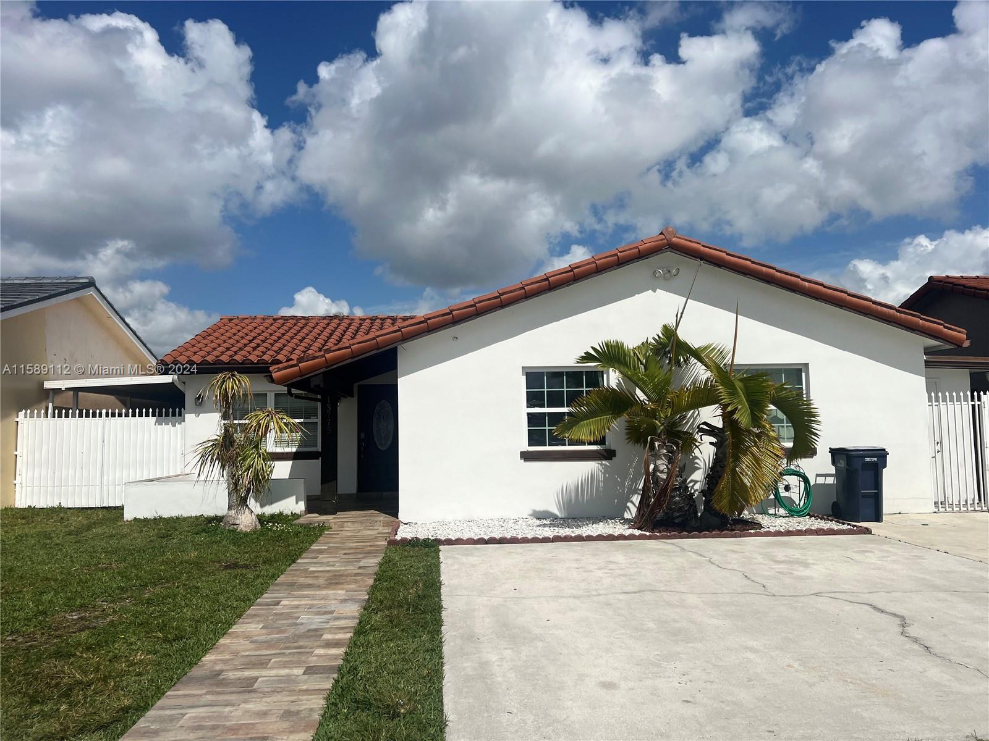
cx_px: 494
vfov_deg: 53.1
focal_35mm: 26
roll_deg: +0.8
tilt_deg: +3.8
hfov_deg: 67.3
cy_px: 370
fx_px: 743
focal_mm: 5.7
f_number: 1.5
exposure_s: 1/14286
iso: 50
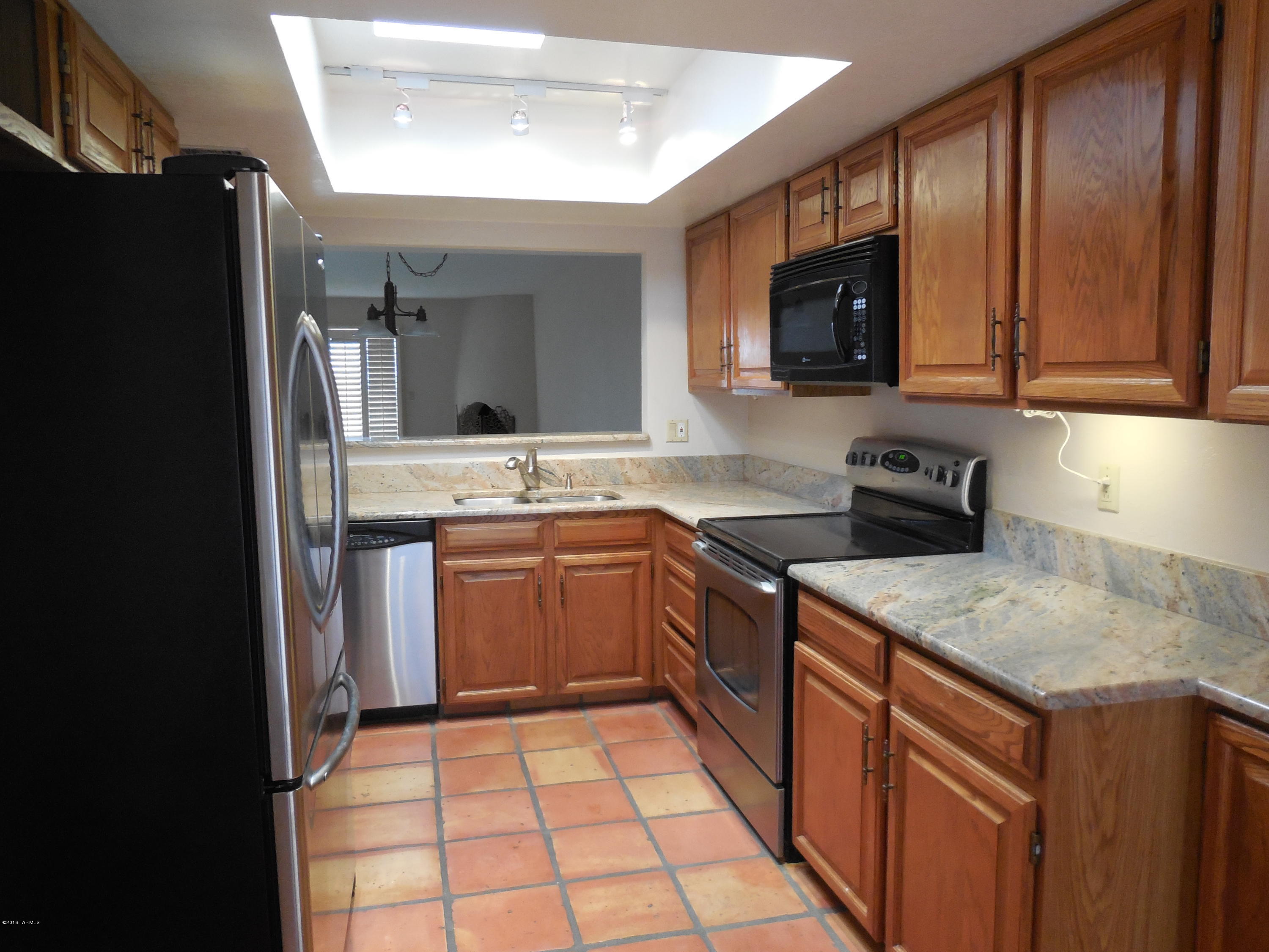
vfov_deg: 54.9
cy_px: 476
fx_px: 916
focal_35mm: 25
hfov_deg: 69.4
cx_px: 634
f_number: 3.1
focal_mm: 4.5
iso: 400
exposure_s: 1/30
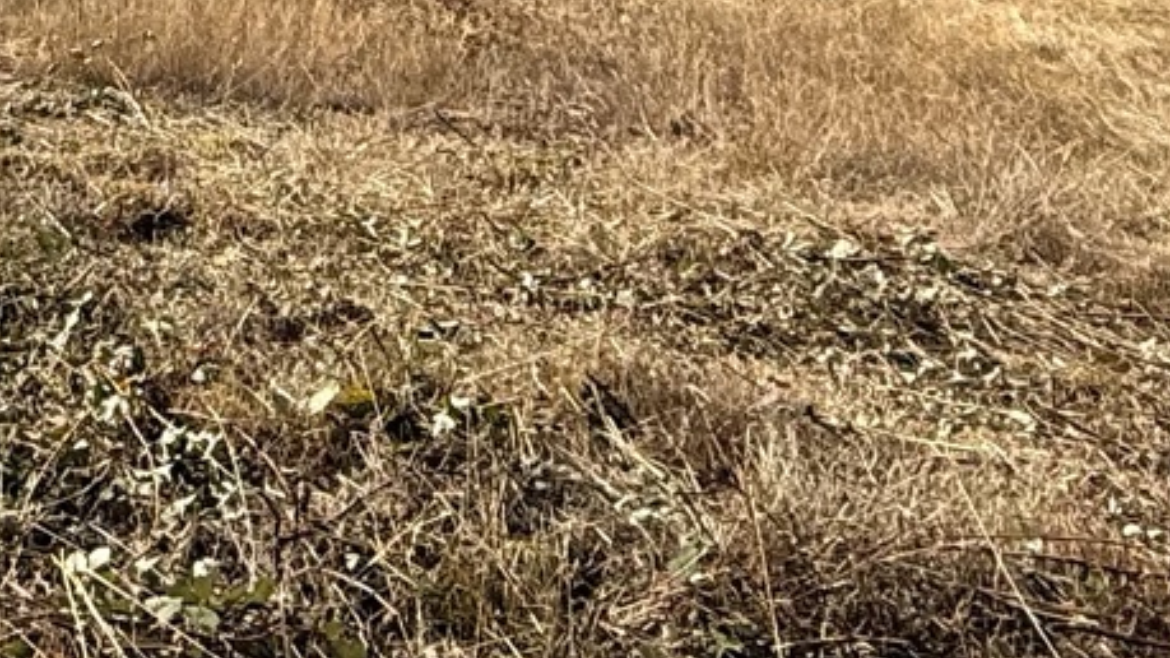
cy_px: -388
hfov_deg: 29.4
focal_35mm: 68
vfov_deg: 15.9
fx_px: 2109
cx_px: 61
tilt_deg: +9.9
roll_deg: -1.9
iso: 50
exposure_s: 1/1613
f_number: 2.2
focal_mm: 2.22
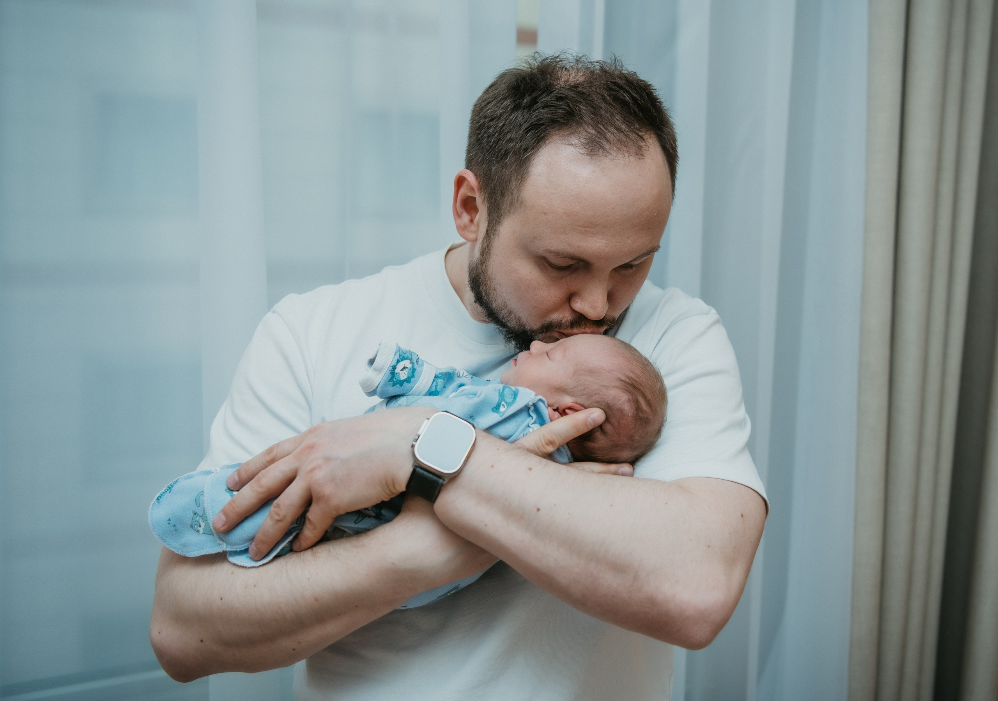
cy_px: 330
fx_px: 1332
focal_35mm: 47
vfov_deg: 29.5
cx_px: 557
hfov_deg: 41.0
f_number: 3.2
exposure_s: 1/160
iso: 125
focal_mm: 38
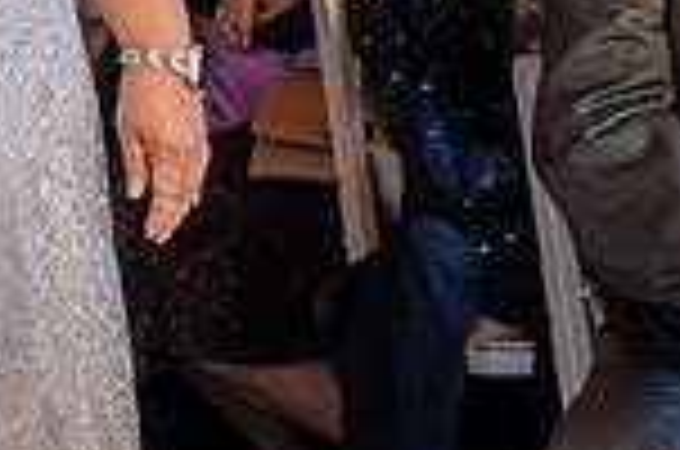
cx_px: -608
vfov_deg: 3.7
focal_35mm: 366
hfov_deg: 5.5
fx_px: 6899
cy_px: -651
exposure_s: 1/100
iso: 320
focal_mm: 70
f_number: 3.5
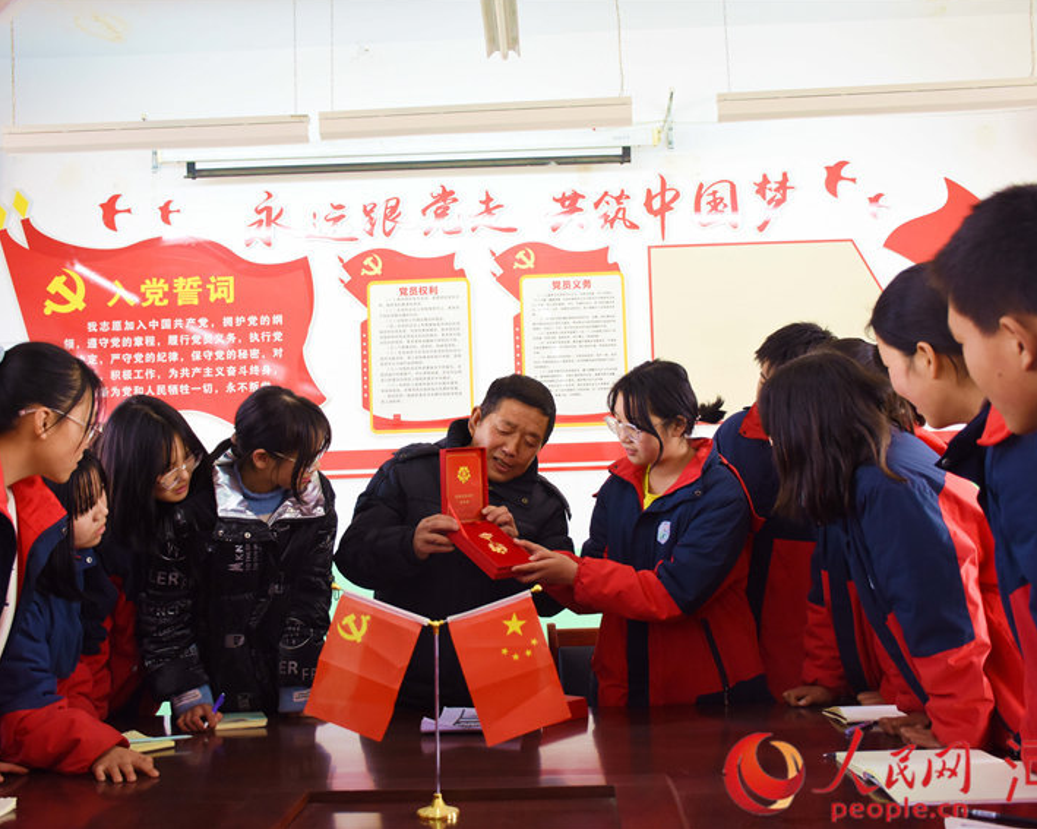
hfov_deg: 44.8
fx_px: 1258
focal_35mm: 41
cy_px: 412
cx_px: 510
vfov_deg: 36.5
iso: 800
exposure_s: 1/100
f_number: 4.5
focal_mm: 24
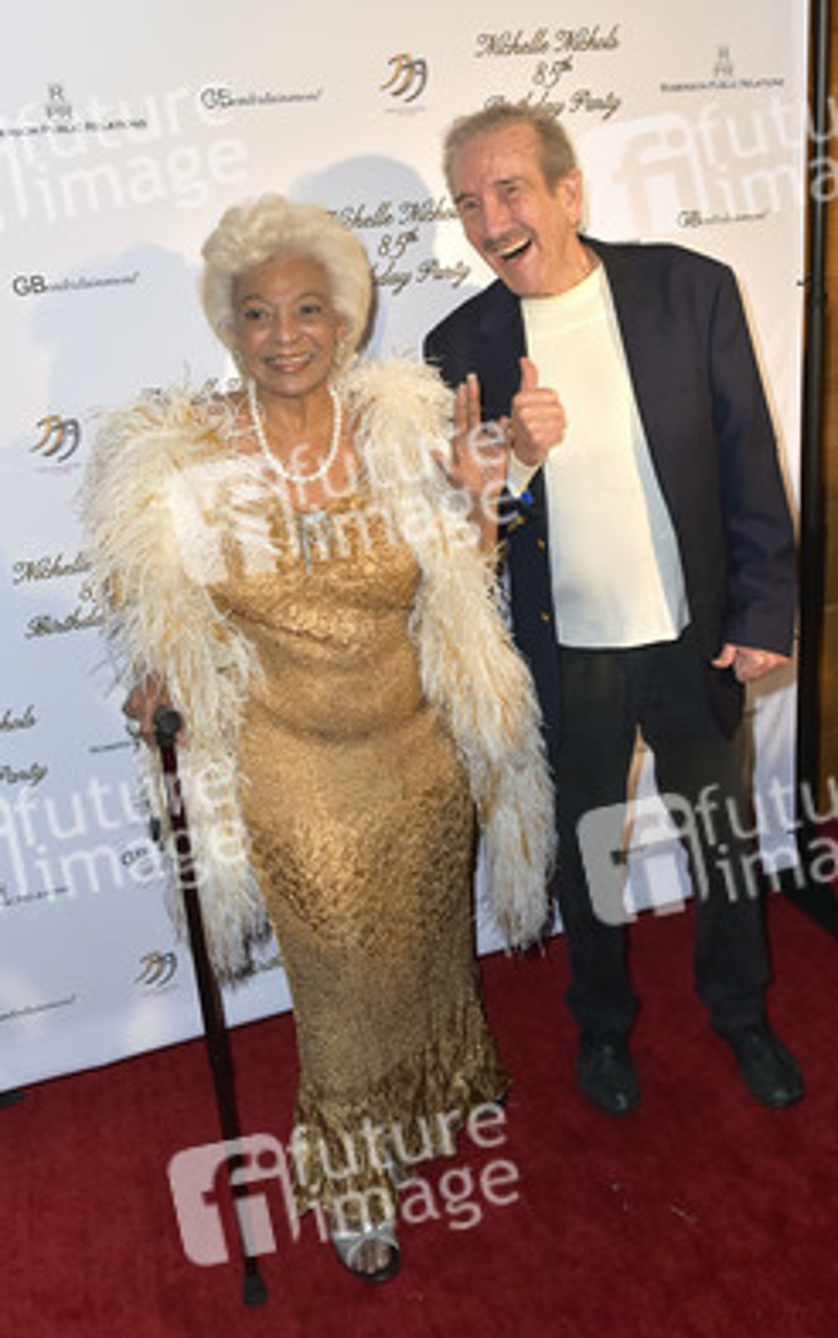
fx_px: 1022
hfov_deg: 44.6
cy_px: 674
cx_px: 445
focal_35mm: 28
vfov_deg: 66.4
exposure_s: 1/320
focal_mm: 27
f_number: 6.3
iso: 400
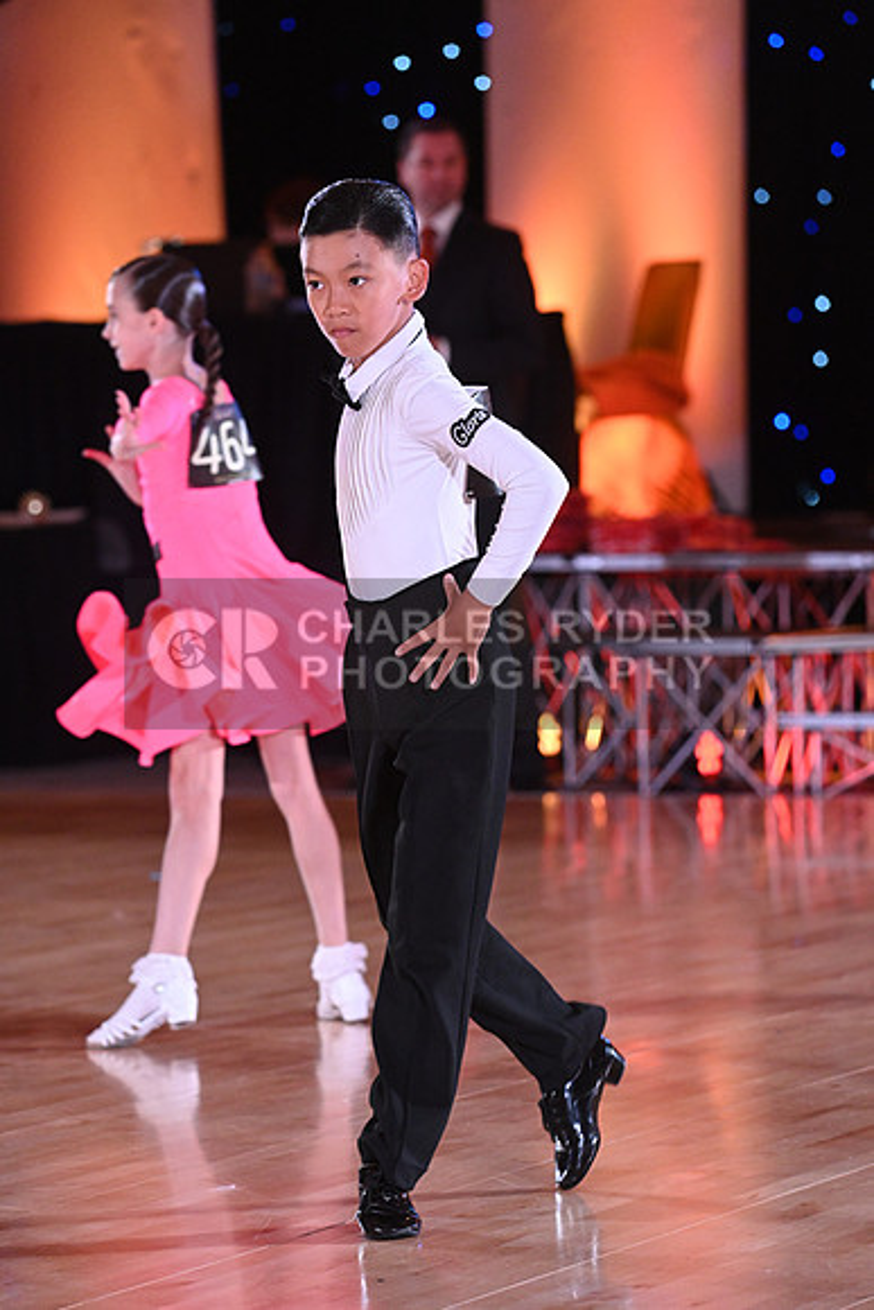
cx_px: 437
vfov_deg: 10.3
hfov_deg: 6.9
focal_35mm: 200
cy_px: 655
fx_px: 7278
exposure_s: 1/400
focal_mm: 200
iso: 5000
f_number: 5.6
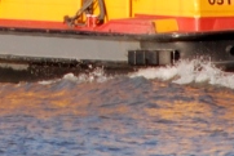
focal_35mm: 1145
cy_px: -229
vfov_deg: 1.2
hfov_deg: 1.8
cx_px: -8
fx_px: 7447
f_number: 5.6
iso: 200
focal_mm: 135
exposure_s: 1/500
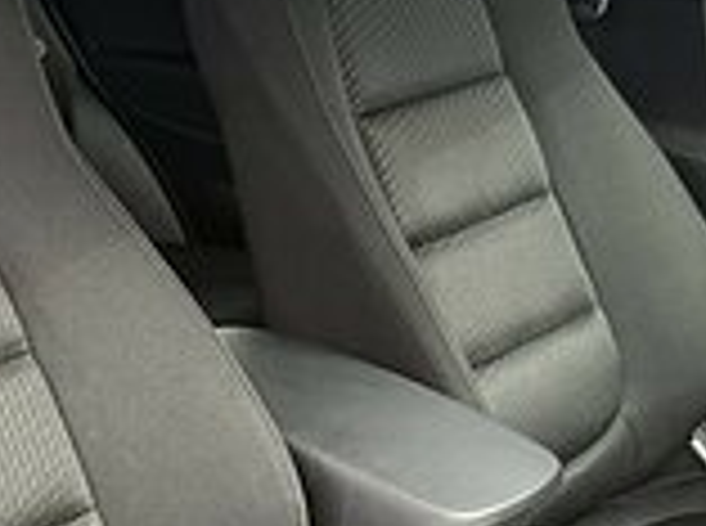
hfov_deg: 22.5
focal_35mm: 84
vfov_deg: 17.5
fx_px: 1709
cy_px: 348
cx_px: 9
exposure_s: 1/387
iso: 100
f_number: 1.78
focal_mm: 6.76
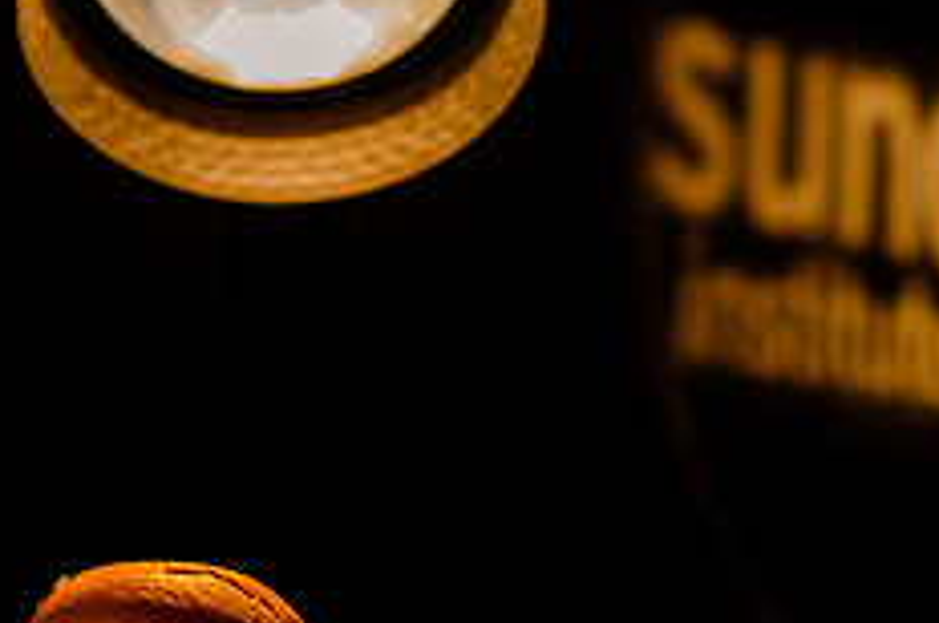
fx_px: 3386
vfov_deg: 10.5
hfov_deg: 15.7
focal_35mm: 130
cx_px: 651
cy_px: 379
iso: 500
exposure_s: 1/500
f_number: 4.5
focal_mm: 48
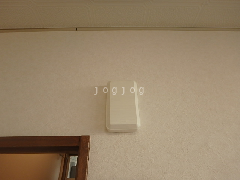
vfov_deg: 63.4
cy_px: 90
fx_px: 146
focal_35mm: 21
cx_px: 120
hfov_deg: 79.0
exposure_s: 1/60
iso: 125
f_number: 3.5
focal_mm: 3.7
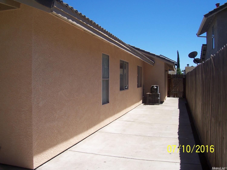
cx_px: 114
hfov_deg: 54.0
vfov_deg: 41.8
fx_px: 223
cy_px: 85
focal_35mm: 34
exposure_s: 1/500
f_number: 5.6
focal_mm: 5.6
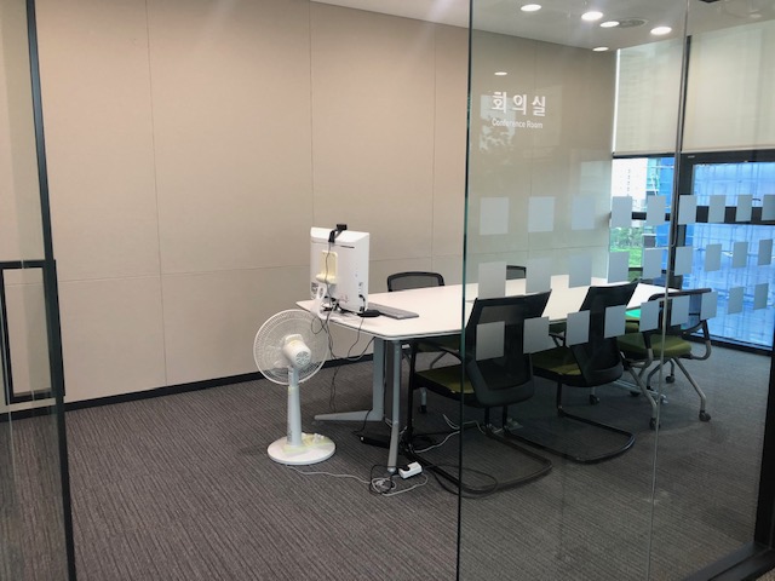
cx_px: 388
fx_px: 627
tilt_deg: -6.5
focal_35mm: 28
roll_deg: -0.5
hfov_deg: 63.4
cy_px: 290
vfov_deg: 49.7
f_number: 1.8
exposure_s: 1/30
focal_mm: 4
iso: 25
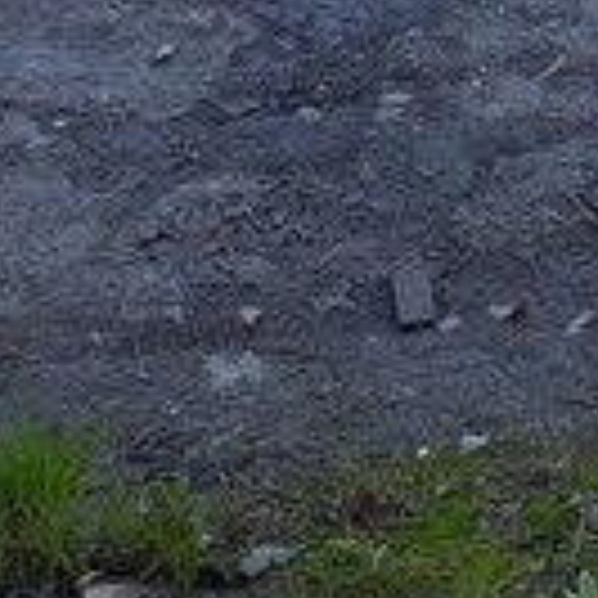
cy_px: -483
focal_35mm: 118
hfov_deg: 14.3
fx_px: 2306
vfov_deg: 13.3
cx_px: 715
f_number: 1.9
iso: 40
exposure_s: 1/159
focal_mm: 3.6
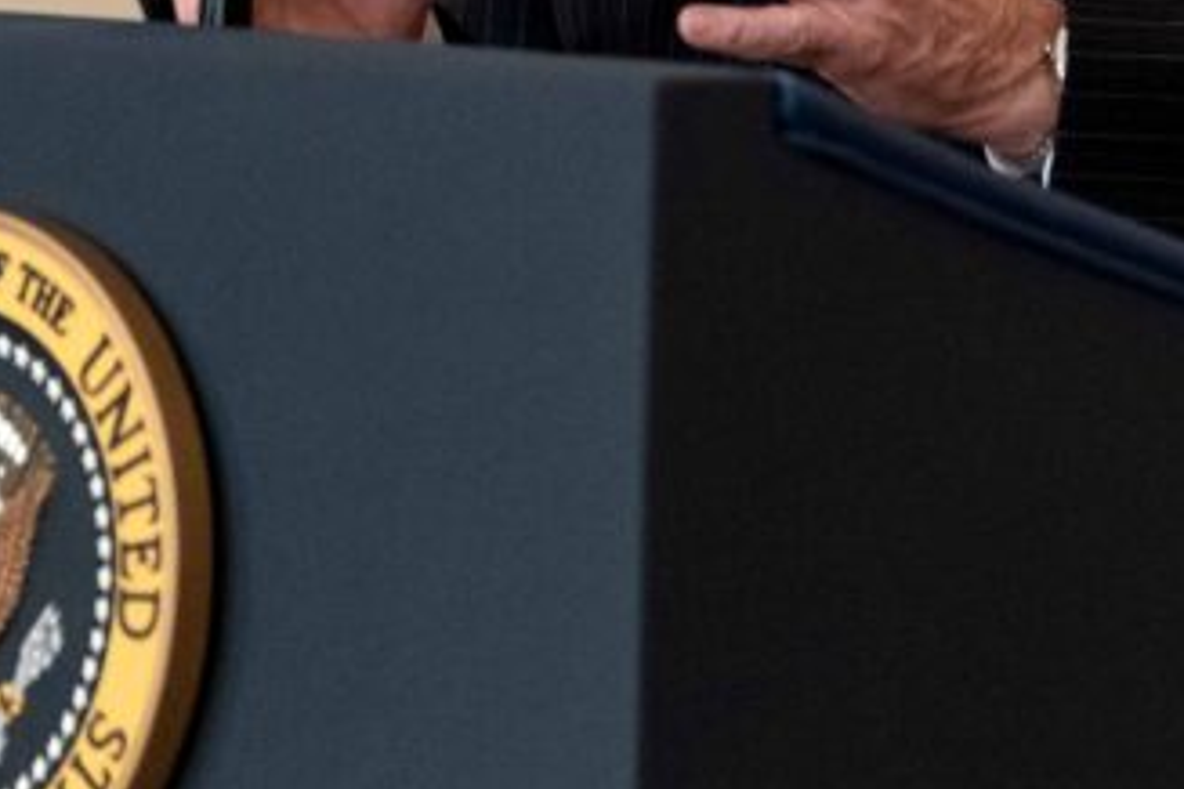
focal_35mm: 486
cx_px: 1021
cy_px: -342
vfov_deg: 2.8
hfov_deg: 4.2
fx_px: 15983
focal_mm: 155
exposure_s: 1/400
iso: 4000
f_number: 2.8
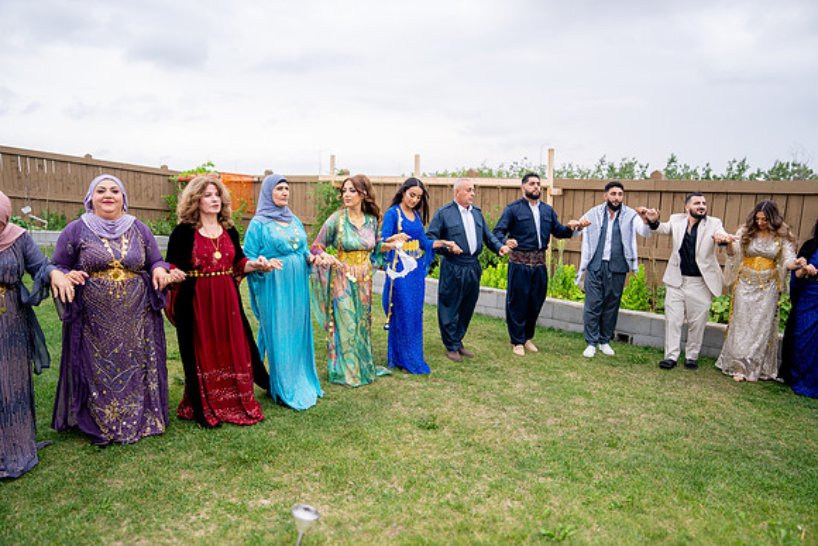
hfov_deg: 73.7
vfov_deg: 53.2
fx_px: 545
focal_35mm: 24
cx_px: 409
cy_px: 273
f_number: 2.8
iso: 100
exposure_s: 1/500
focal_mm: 24
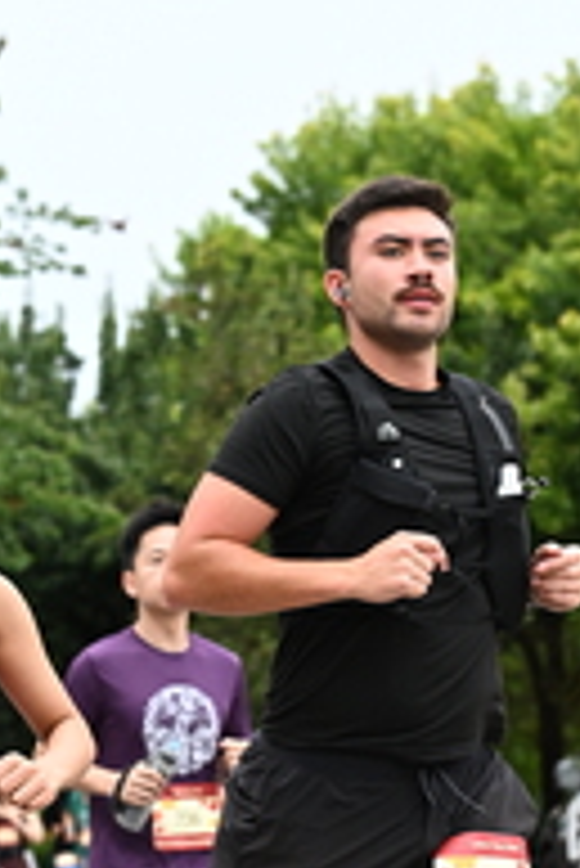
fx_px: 4197
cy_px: 751
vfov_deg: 11.7
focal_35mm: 174
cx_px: 34
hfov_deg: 7.9
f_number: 4
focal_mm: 61
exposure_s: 1/800
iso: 1600
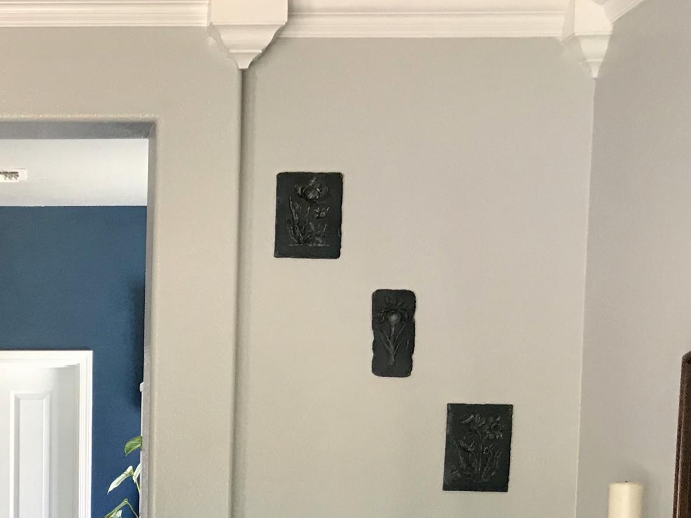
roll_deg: -0.7
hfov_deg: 25.8
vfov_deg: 19.7
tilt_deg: -5.1
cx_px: -22
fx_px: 1417
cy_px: 591
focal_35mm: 71
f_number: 1.8
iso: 25
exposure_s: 1/30
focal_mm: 3.99
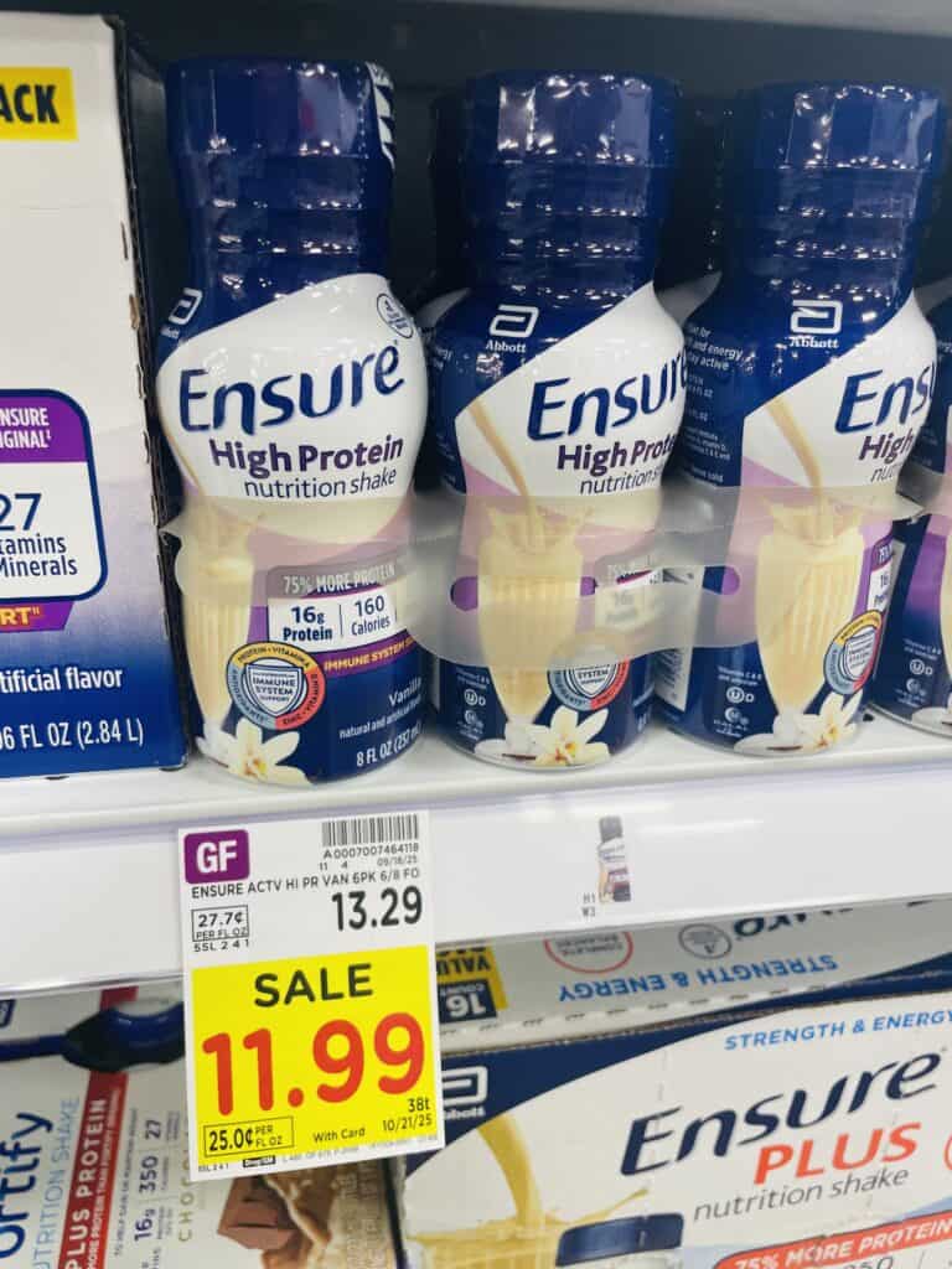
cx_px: 476
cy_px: 634
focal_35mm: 26
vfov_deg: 67.3
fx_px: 953
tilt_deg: -25.9
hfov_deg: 53.1
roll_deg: -1.2
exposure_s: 1/68
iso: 80
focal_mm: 4.2
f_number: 1.6
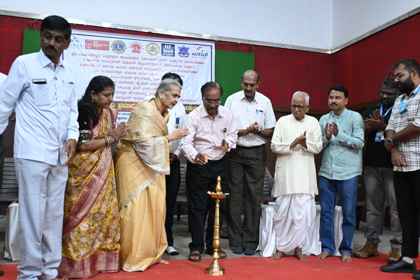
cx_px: 210
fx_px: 402
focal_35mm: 34
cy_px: 140
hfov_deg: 55.1
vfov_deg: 38.4
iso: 1800
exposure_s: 1/125
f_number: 4.2
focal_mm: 23
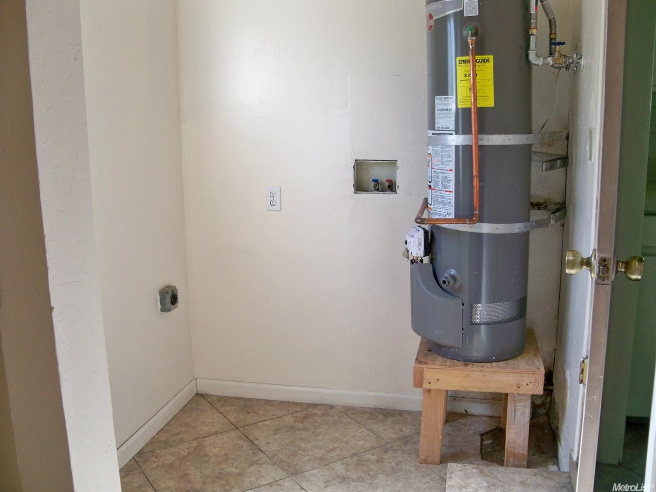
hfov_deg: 52.6
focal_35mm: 35
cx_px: 328
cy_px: 246
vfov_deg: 40.7
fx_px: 663
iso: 160
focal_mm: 6.2
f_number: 3.5
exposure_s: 1/30
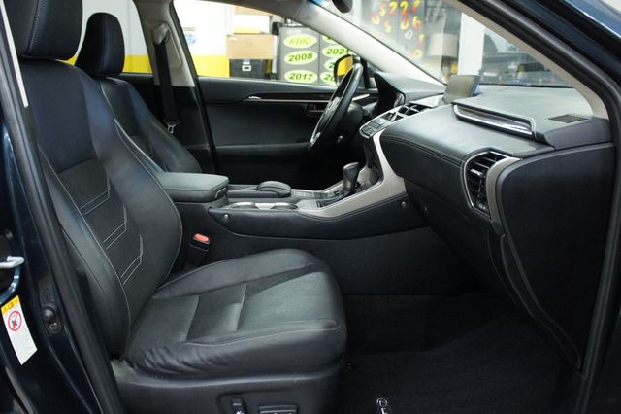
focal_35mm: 27
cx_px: 310
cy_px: 207
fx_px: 465
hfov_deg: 67.4
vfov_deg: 47.9
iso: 1600
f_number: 3.5
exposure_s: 1/40
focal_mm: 18
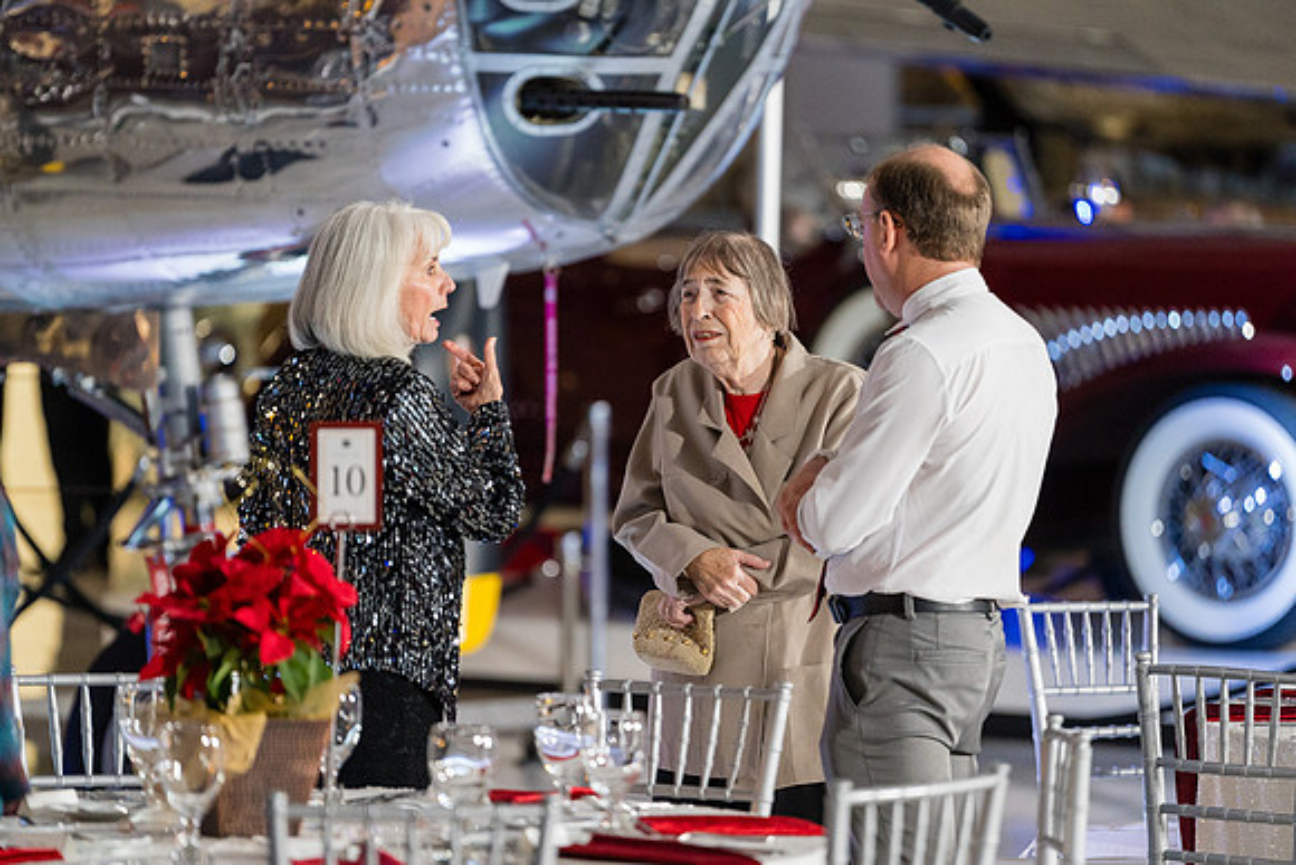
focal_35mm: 200
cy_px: 432
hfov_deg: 10.3
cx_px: 648
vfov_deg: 6.9
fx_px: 7201
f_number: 2.8
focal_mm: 200
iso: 3200
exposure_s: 1/250
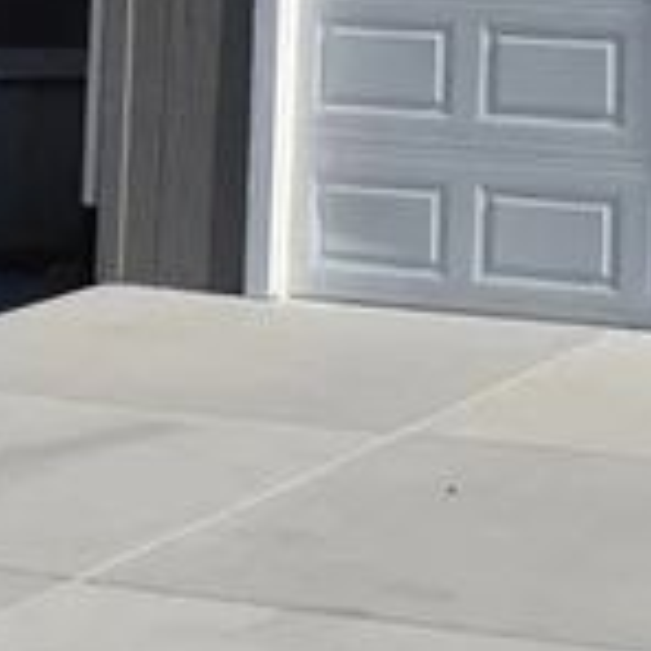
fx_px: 3935
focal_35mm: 185
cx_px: -519
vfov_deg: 9.0
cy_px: -567
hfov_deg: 9.0
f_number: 11
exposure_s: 1/500
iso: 200
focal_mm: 21
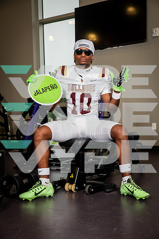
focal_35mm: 52
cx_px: 80
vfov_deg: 38.2
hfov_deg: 26.0
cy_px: 120
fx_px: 344
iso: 500
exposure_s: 1/250
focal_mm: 52
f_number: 5.6
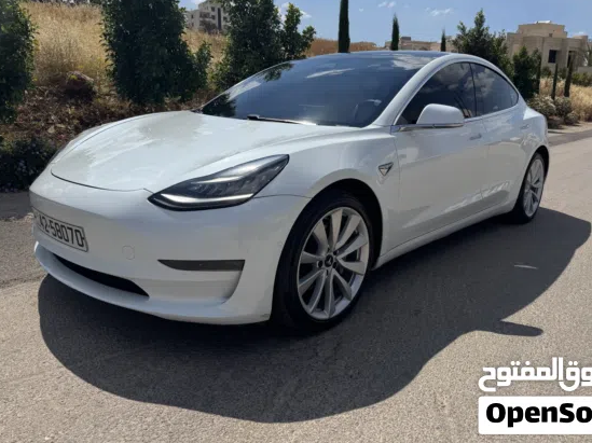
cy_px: 202
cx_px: 316
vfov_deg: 49.6
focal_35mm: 28
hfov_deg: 63.4
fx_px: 479
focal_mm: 6.76
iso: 80
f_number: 1.78
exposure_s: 1/7937
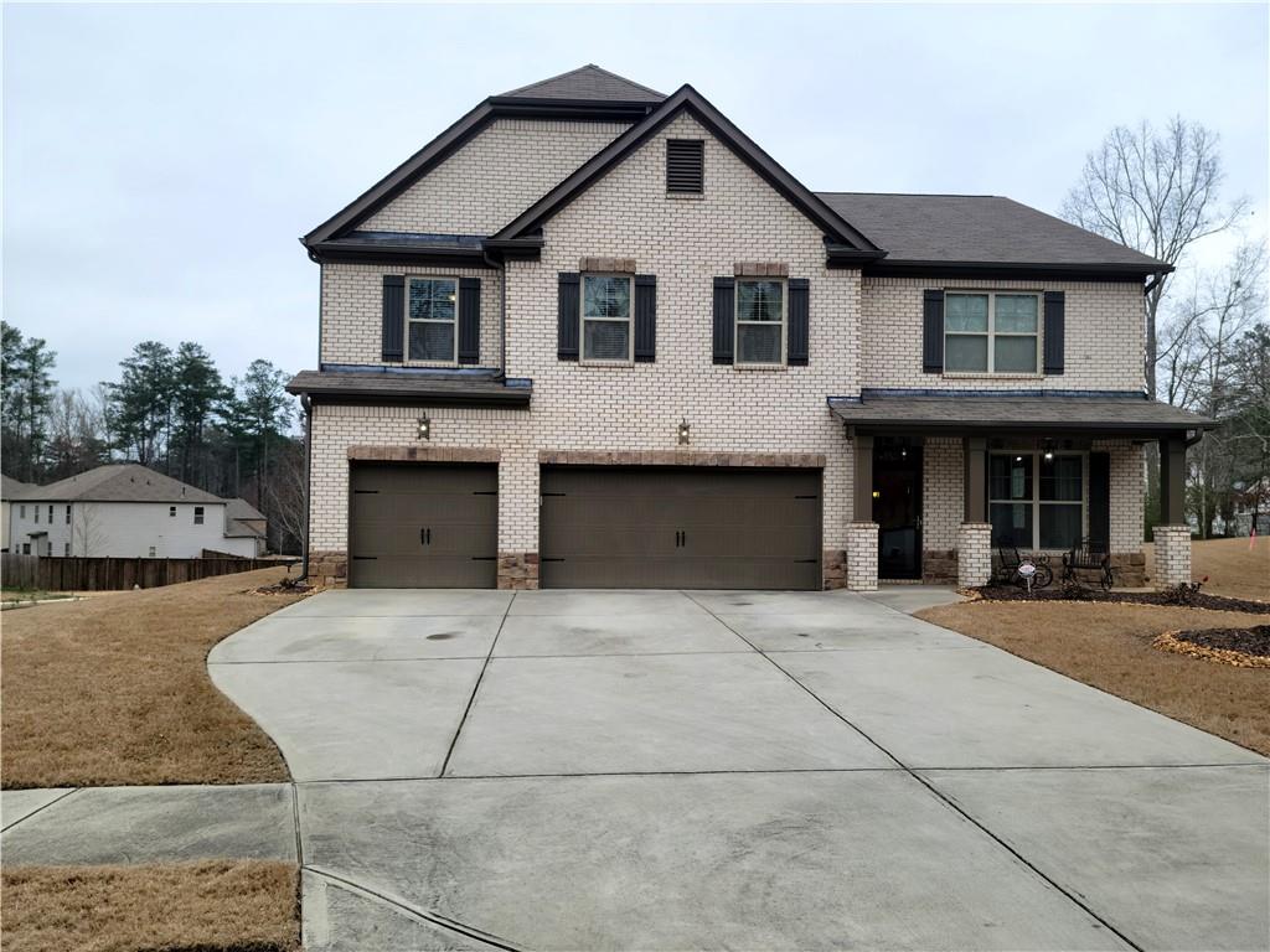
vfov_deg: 49.7
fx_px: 1027
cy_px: 476
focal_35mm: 28
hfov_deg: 63.4
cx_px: 635
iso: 25
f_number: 2
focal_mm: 5.9
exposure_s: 1/313
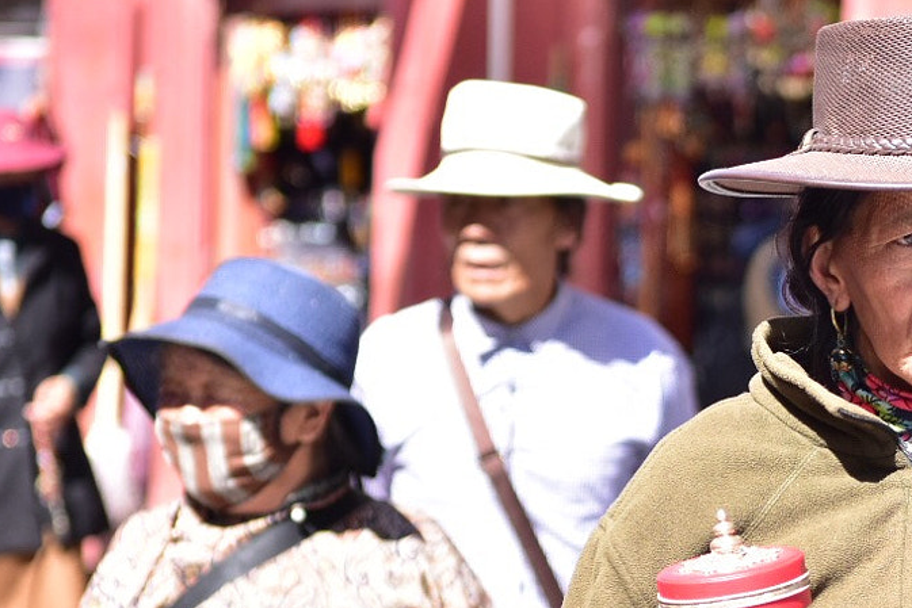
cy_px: 645
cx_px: 885
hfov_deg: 6.3
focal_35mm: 328
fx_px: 8311
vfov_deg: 4.2
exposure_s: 1/800
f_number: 4.5
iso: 400
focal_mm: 92
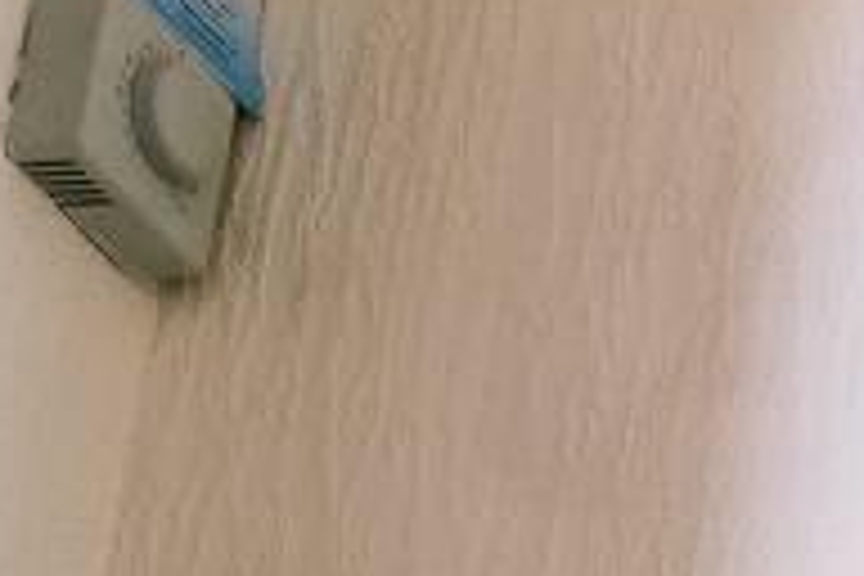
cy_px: 1296
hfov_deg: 13.3
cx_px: 1904
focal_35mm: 125
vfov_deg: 9.9
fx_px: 3000
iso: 500
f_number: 4
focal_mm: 24
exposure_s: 1/160
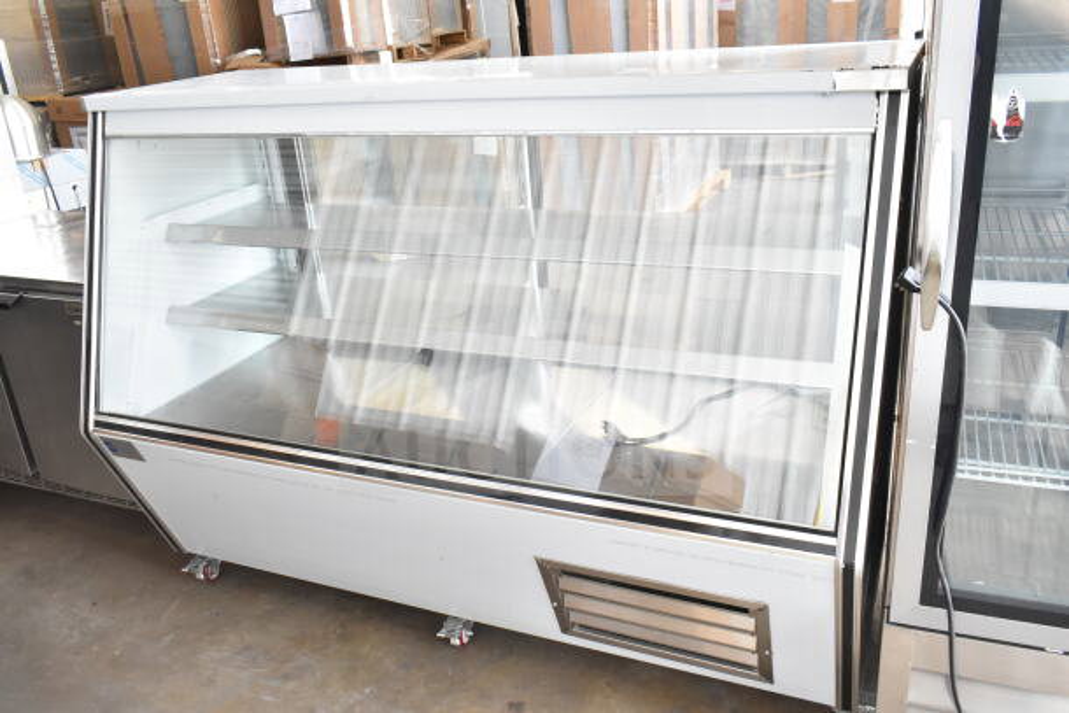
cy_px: 356
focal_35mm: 30
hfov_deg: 61.9
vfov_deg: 43.6
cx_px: 534
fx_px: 891
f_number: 6.3
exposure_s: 1/160
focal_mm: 20
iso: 1600
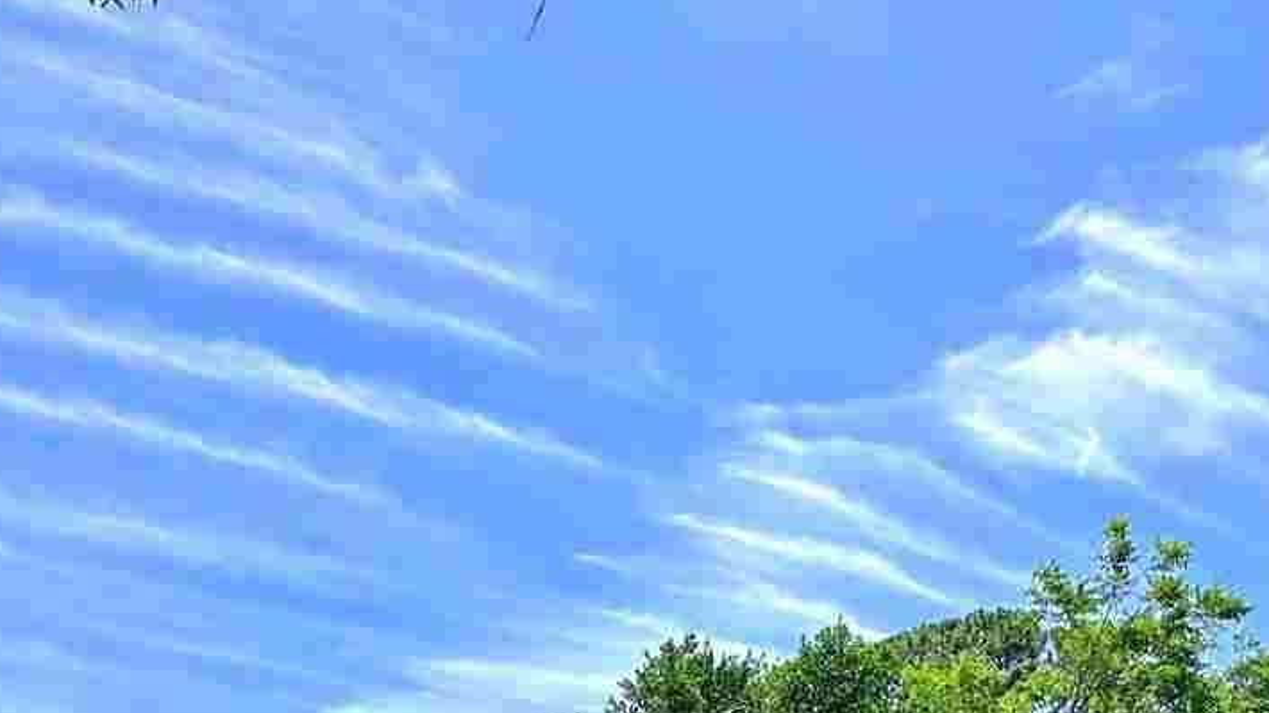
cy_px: 1170
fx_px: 1480
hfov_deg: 46.4
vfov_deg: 21.2
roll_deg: -0.4
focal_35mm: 44
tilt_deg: -1.1
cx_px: 602
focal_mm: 2.22
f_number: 2.2
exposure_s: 1/1575
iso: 50
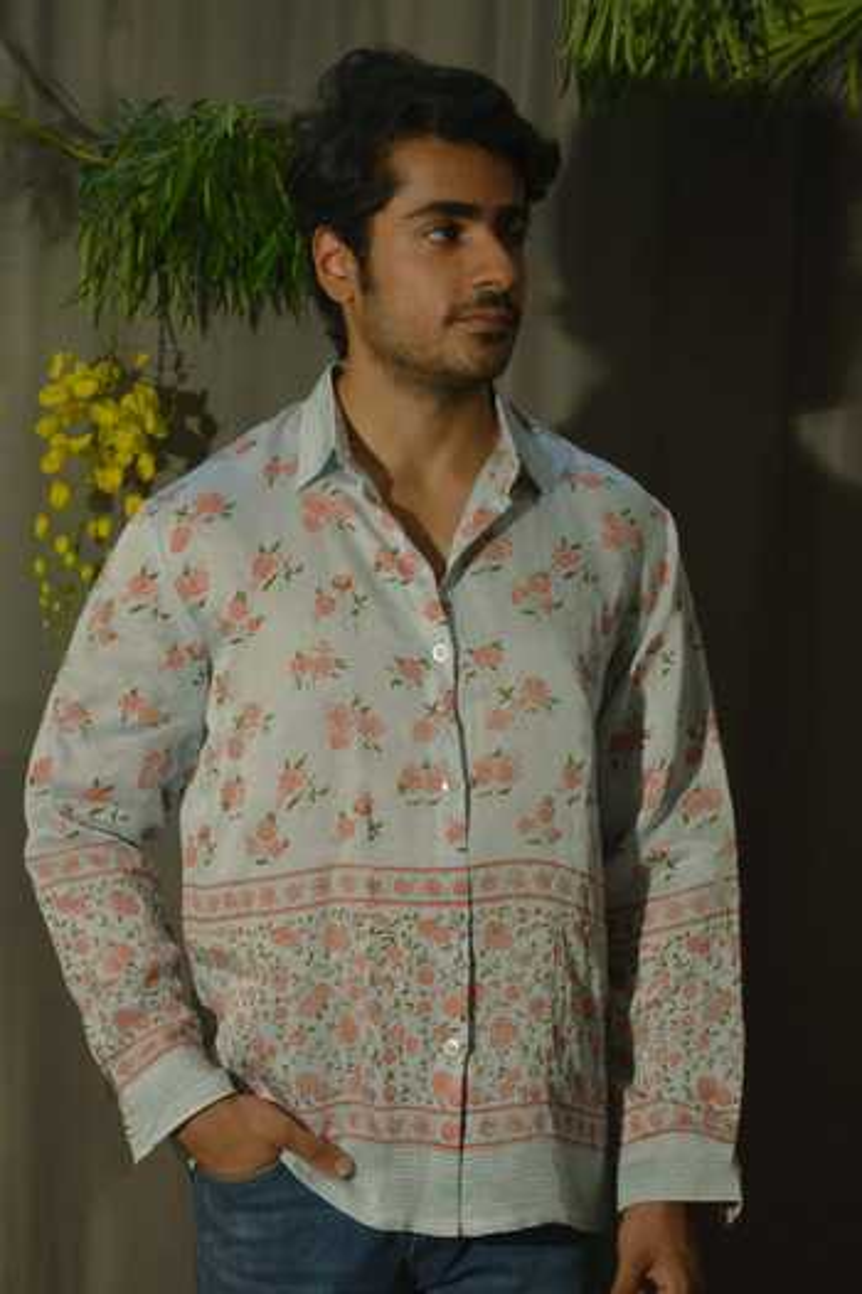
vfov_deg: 27.0
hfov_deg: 18.2
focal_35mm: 75
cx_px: 431
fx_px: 2694
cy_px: 647
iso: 400
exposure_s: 1/100
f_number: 5.6
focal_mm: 50
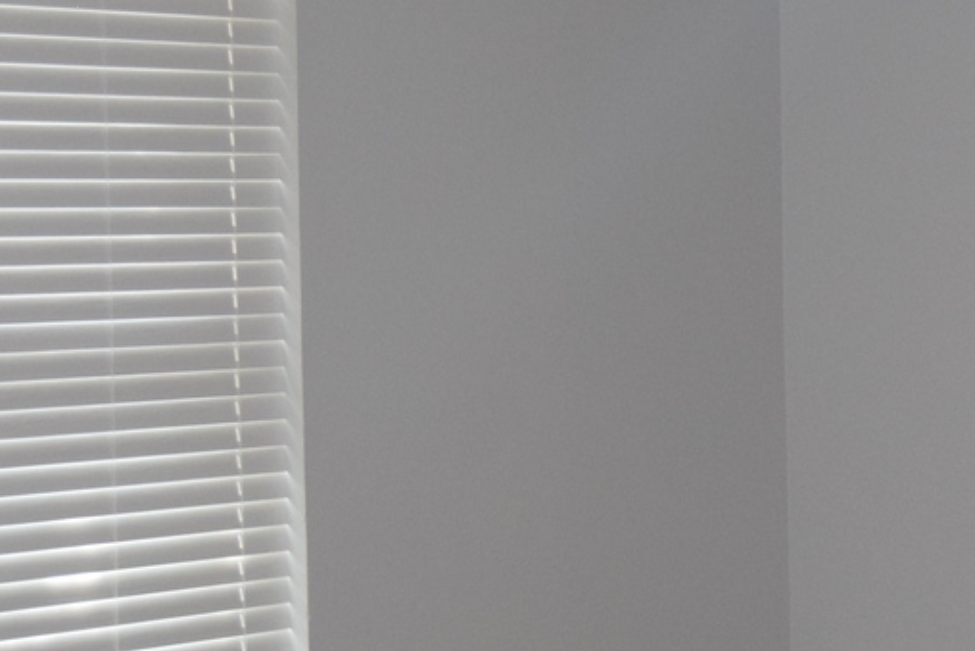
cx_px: 1085
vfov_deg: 9.9
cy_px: 490
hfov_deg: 14.4
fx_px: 3754
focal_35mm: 139
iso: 800
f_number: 5.6
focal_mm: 29
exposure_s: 1/125
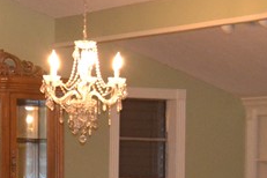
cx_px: -65
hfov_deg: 11.9
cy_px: 128
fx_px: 1253
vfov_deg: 8.1
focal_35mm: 169
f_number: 4
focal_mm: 24
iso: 2000
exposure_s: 1/60
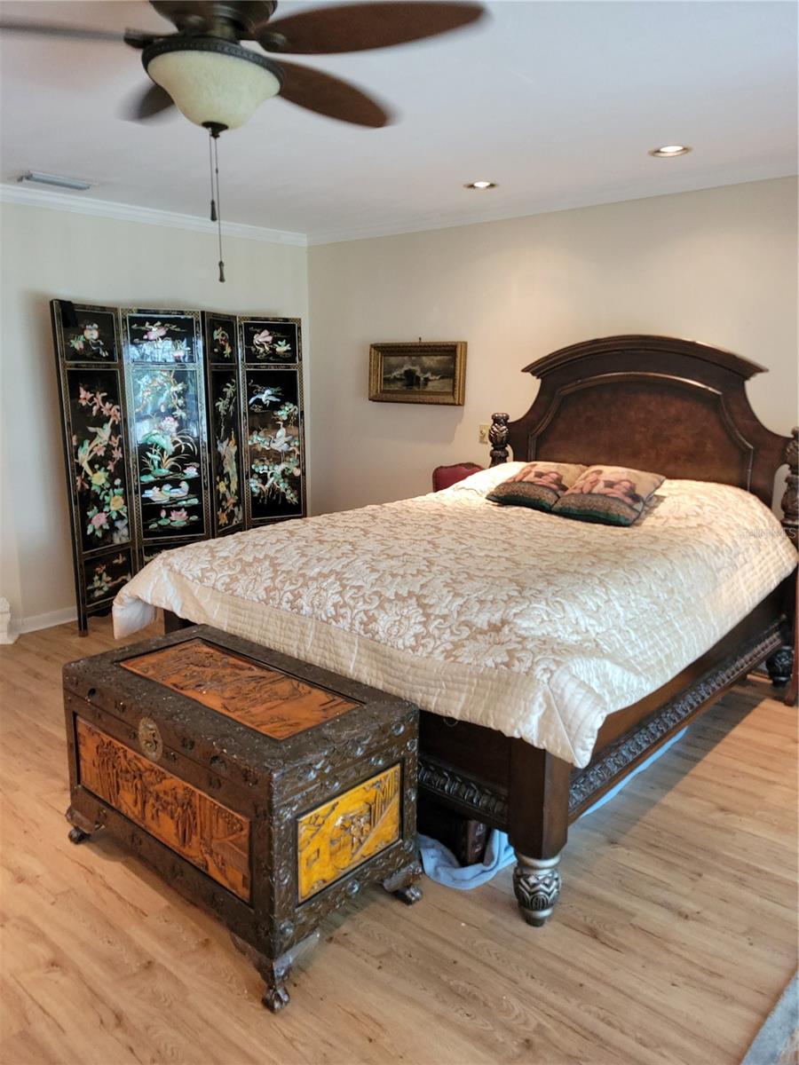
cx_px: 400
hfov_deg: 53.1
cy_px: 532
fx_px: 800
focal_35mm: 26
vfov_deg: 67.3
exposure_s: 1/60
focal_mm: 5.4
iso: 250
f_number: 1.8
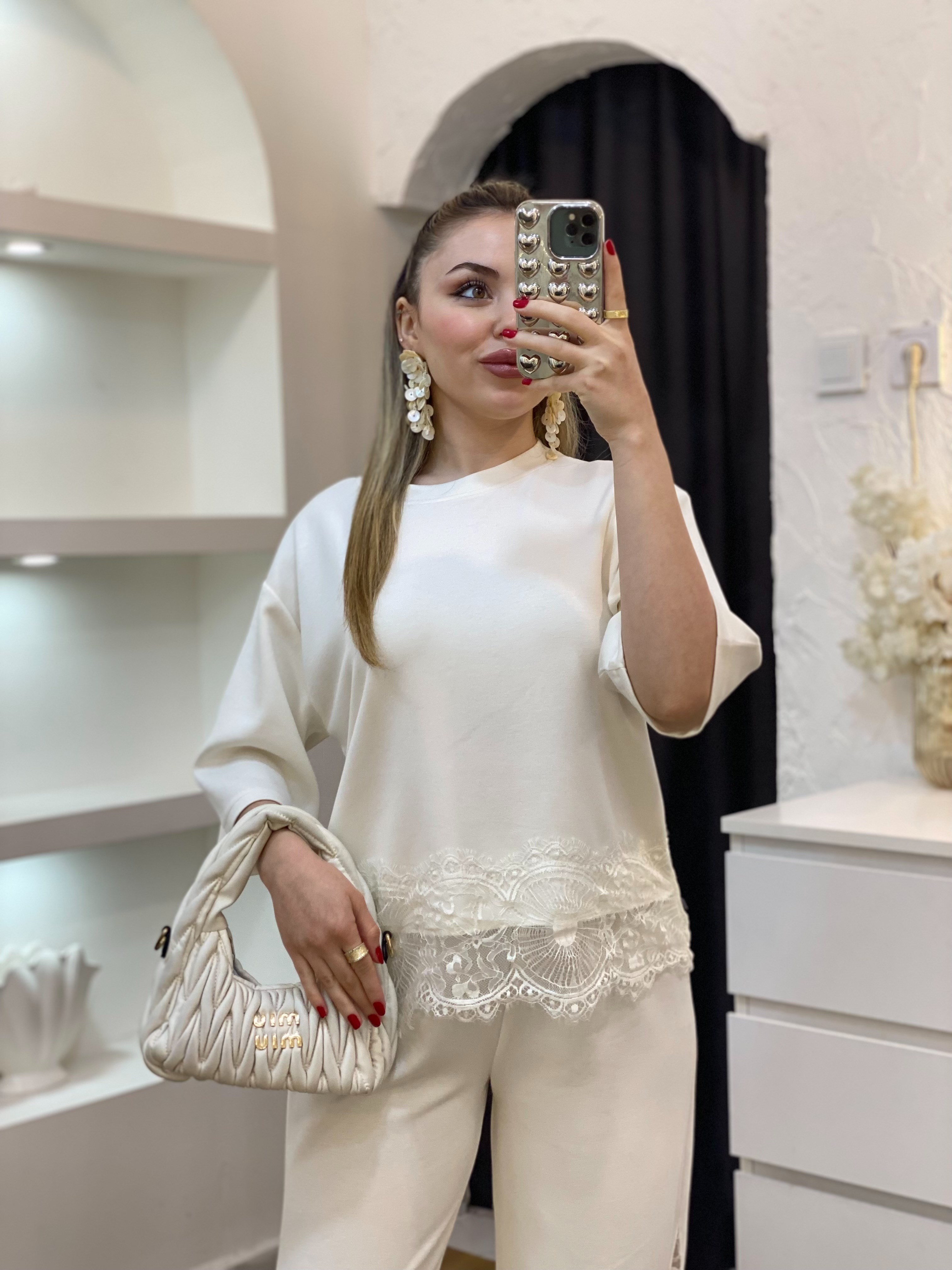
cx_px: 476
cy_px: 635
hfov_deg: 28.0
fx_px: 1907
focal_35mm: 52
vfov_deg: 36.8
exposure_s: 1/100
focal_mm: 6
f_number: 2
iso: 64
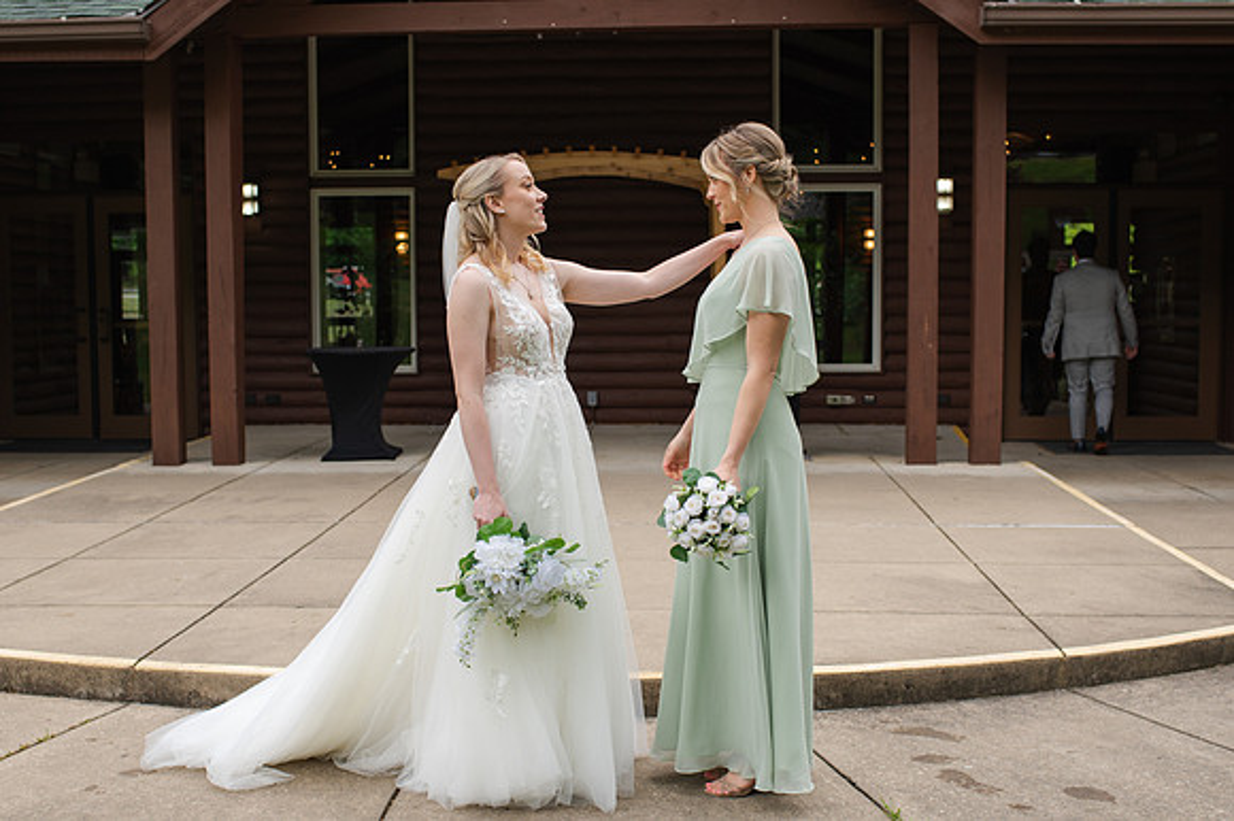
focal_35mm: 46
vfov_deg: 28.9
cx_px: 596
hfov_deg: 42.4
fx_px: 1591
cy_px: 446
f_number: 3.5
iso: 110
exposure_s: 1/320
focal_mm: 35
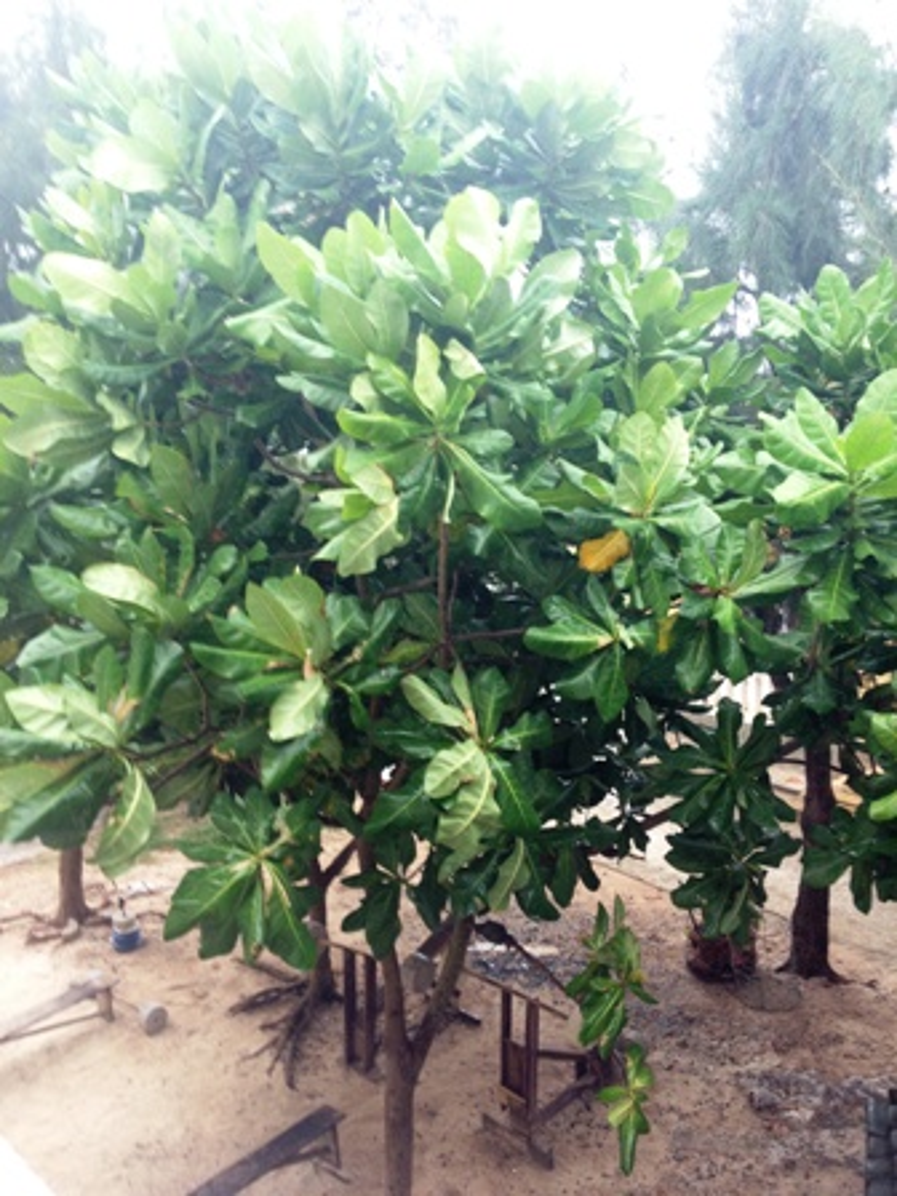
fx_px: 1209
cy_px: 598
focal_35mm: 35
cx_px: 448
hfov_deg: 40.7
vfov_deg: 52.6
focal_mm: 4.28
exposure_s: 1/30
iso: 64
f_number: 2.4
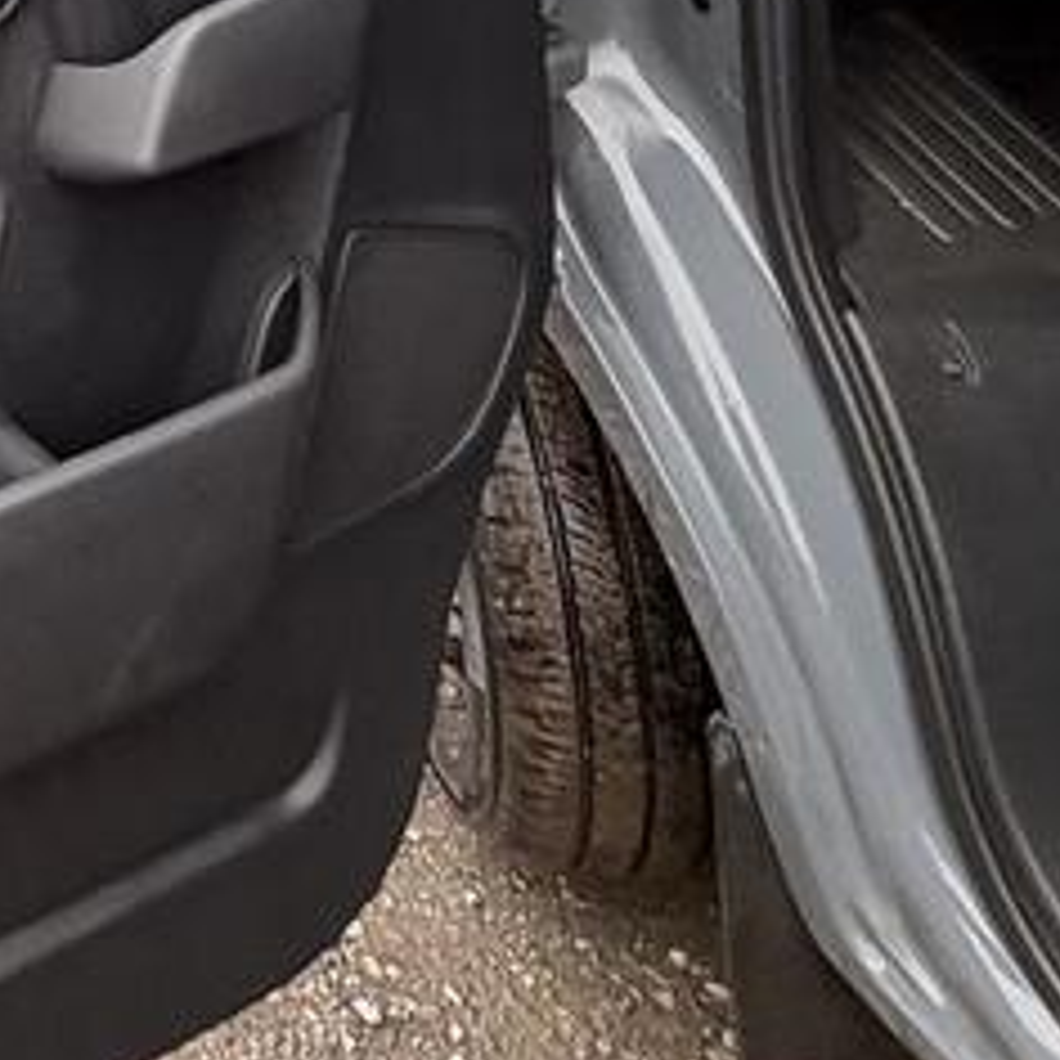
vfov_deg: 29.7
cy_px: -283
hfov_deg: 27.0
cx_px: -476
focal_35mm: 47
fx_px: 1628
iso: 50
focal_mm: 2.22
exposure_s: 1/131
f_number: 2.2
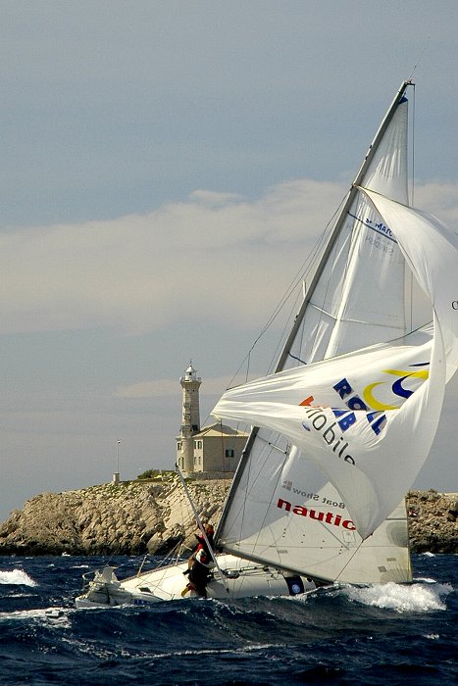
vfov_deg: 20.9
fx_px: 1860
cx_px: 229
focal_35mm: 98
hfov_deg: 14.0
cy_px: 343
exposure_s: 1/1000
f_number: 4.5
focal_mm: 65
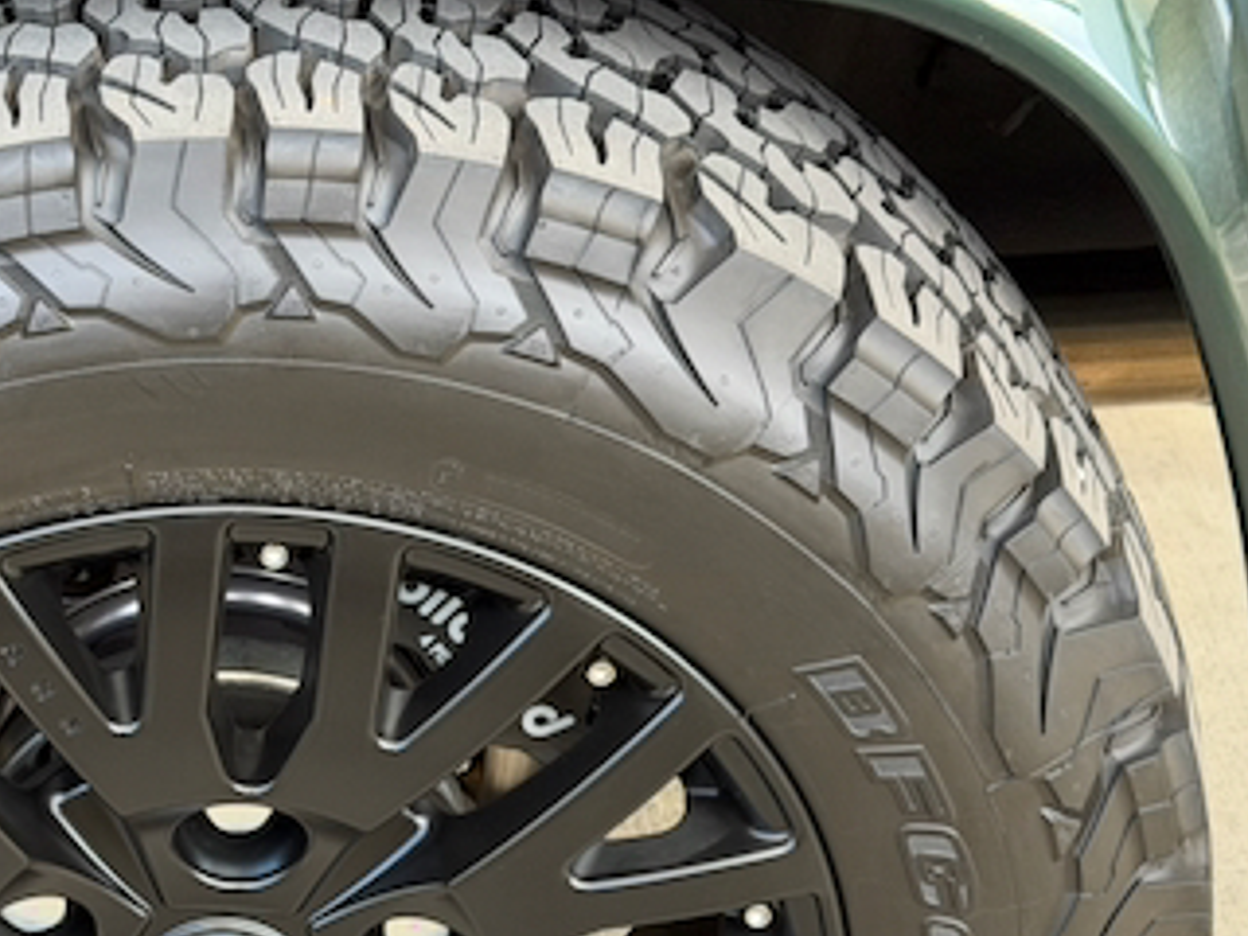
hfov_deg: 20.2
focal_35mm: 96
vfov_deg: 15.2
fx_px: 3461
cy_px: 854
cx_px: 226
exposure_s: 1/59
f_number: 1.78
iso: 250
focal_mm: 6.76
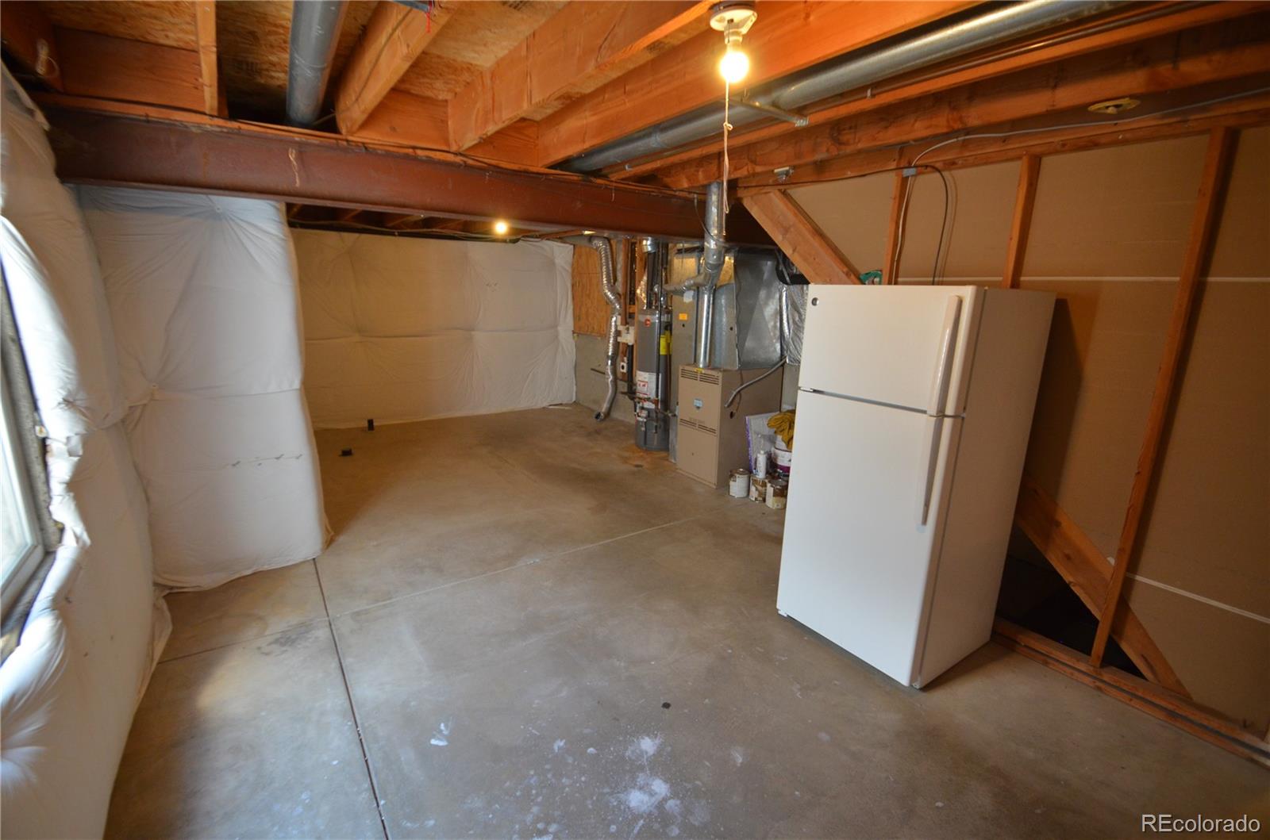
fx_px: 528
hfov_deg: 100.5
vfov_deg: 77.0
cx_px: 635
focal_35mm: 15
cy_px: 420
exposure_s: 1/60
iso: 800
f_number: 4
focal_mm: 10
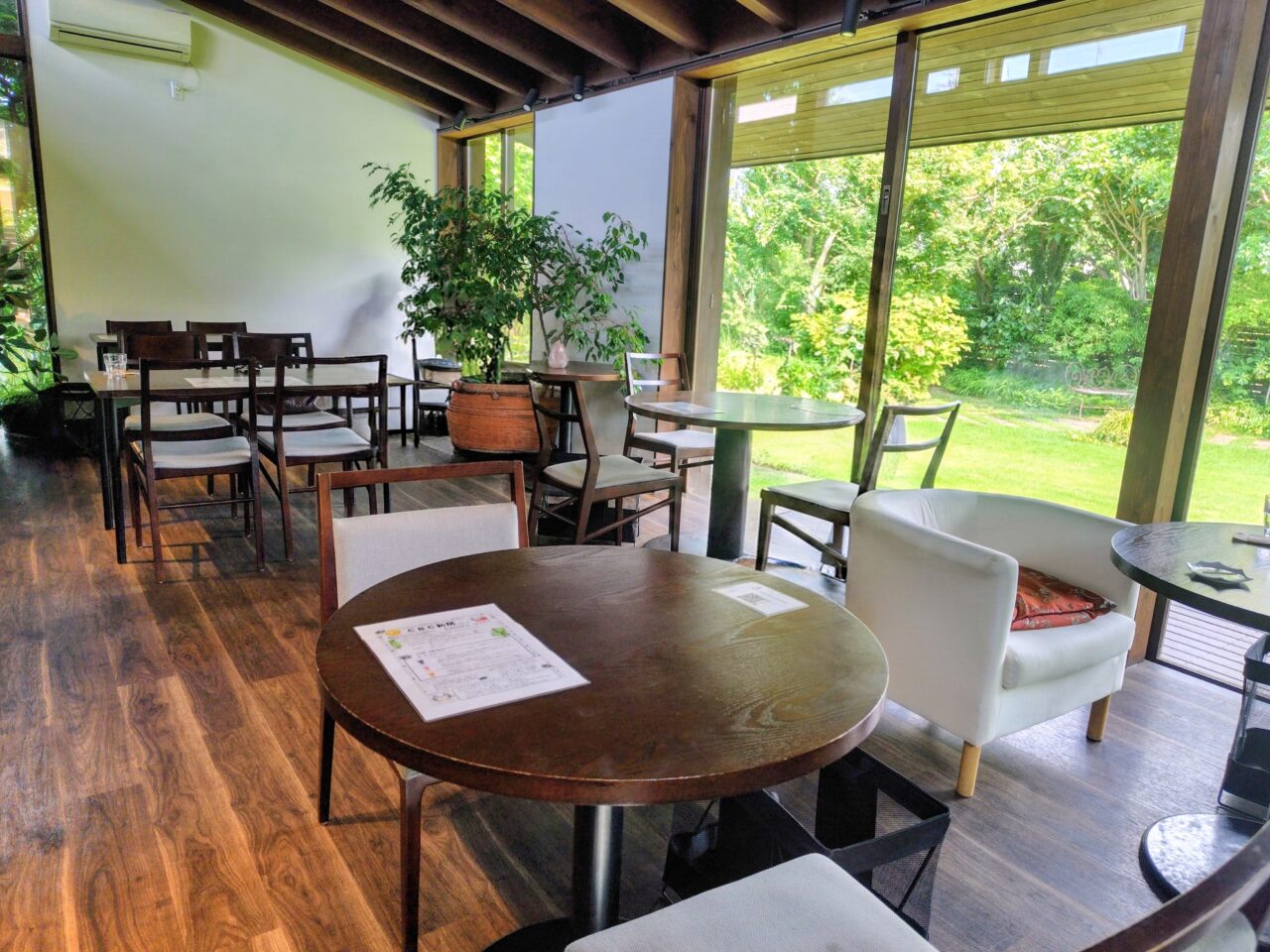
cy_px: 476
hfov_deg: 73.9
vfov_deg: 58.9
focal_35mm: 23
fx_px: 844
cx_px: 635
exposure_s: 1/120
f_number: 1.9
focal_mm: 5.6
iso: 134
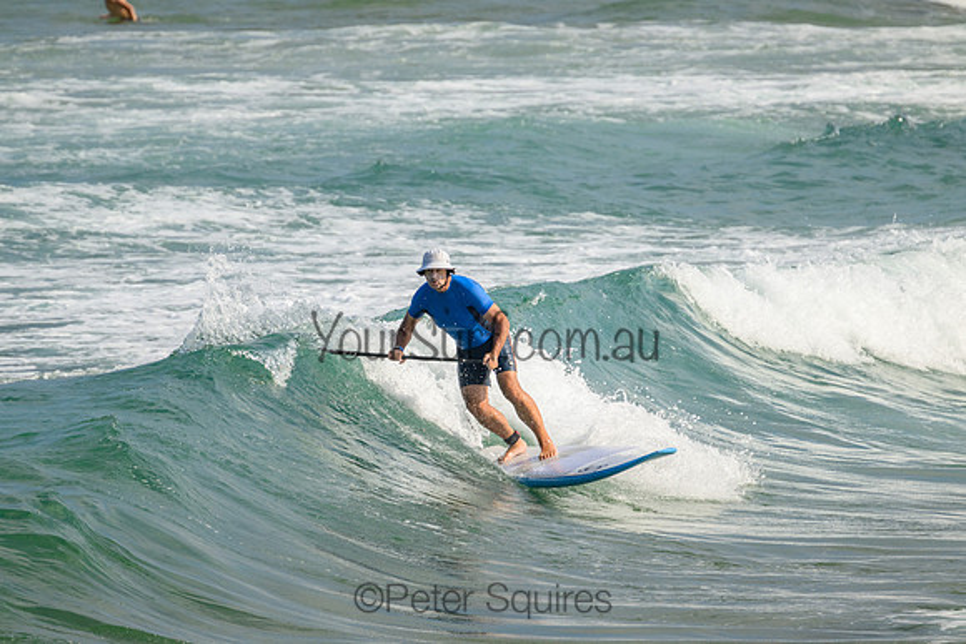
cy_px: 322
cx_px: 483
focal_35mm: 800
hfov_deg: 2.6
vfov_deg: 1.7
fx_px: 21471
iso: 800
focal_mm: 800
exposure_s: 1/2000
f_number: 11
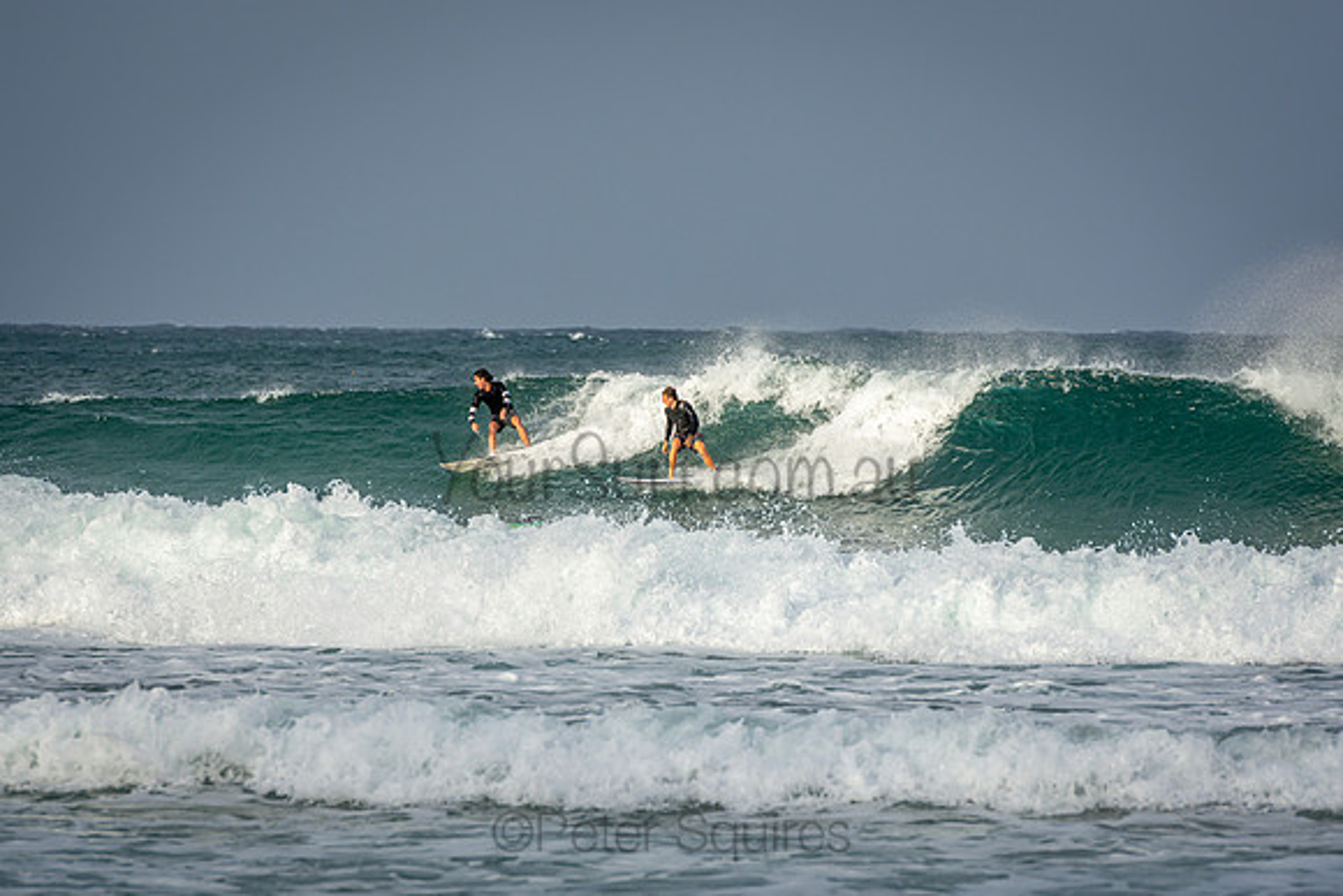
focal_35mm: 306
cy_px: 448
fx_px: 11401
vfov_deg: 4.5
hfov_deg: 6.7
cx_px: 672
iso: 200
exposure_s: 1/2000
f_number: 5.6
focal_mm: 200
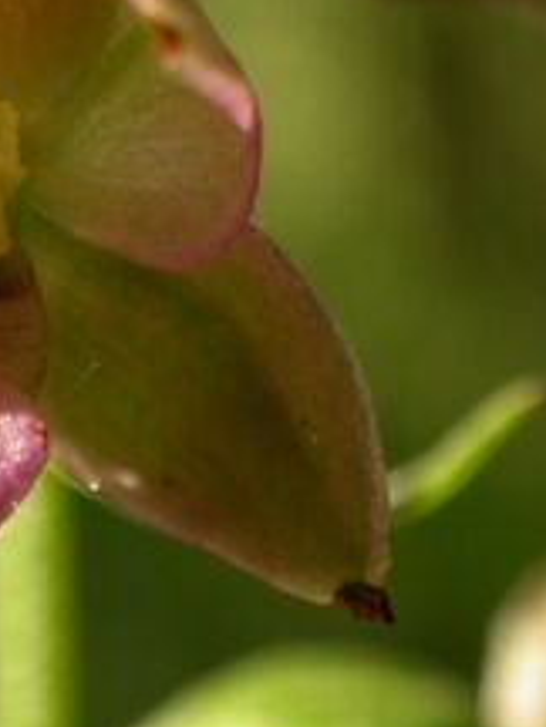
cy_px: -3
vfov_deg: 10.2
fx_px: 4059
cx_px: 72
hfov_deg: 7.7
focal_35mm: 193
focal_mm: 14.6
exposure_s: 1/71.1
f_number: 4.2
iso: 100
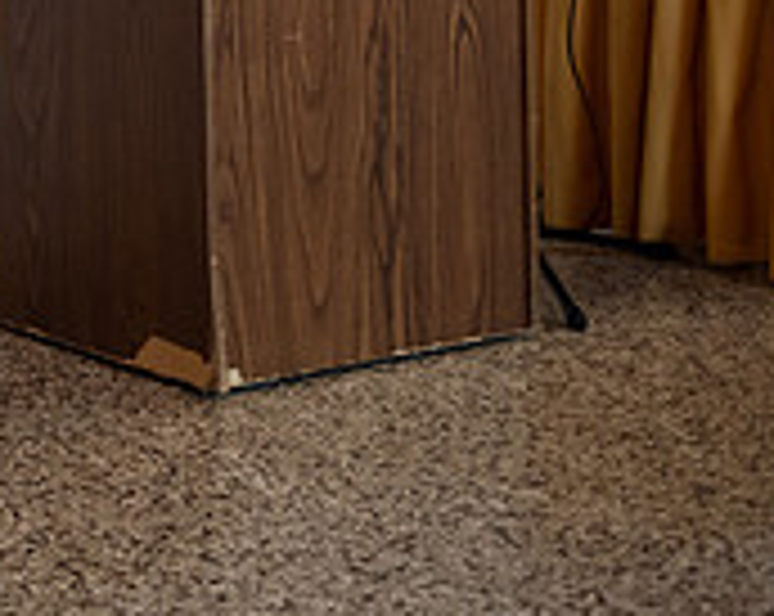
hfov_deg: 15.6
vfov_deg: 13.3
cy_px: -191
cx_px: -482
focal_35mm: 111
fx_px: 2538
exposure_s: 1/200
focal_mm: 35
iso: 2500
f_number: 3.5
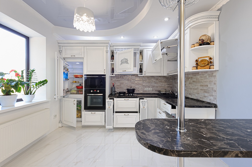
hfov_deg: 96.8
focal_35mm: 16
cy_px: 84
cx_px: 126
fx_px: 112
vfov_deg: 73.6
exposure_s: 1/2
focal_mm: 16
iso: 200
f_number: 10
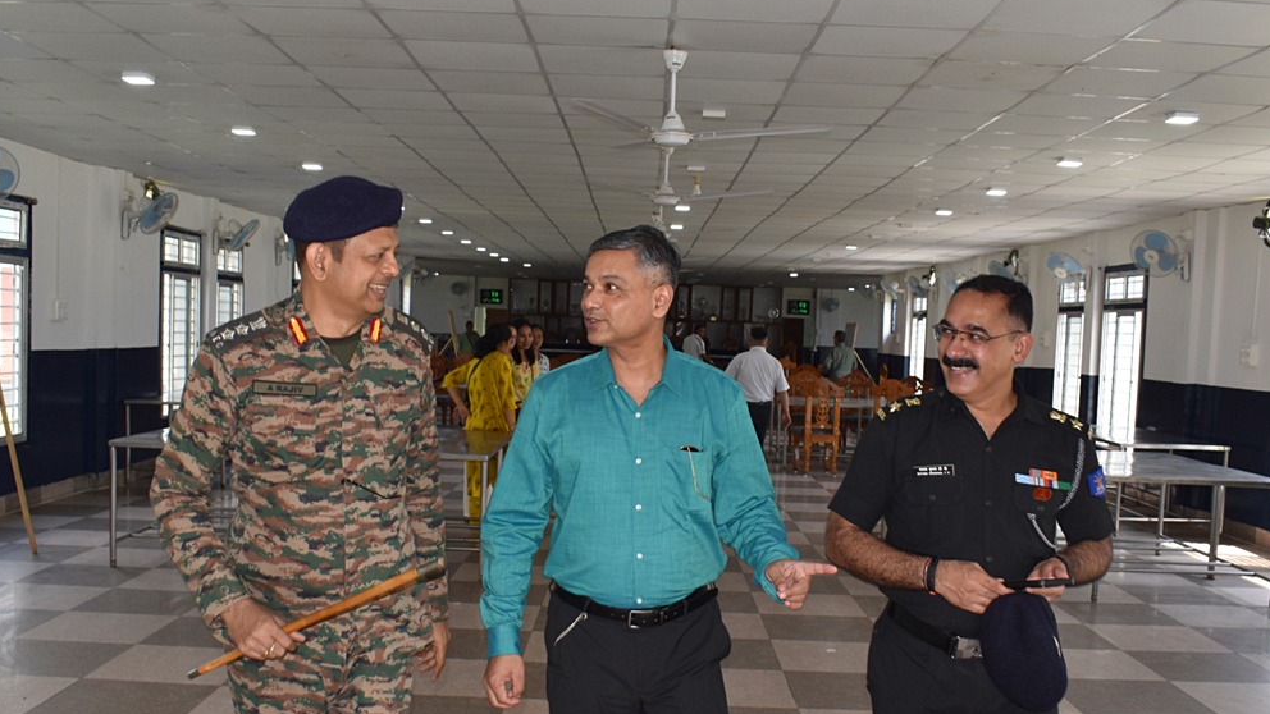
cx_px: 621
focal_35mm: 38
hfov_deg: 52.8
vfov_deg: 31.0
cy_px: 452
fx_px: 1280
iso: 640
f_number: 5.6
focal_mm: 20
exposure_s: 1/125
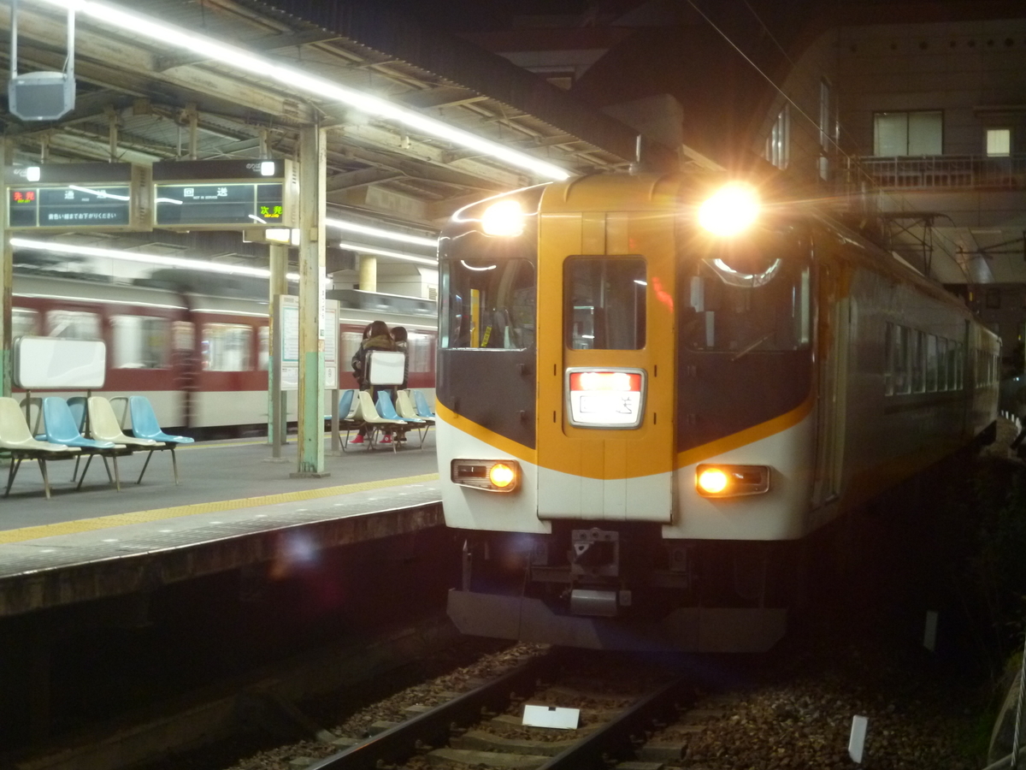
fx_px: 1867
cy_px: 385
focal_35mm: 63
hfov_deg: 30.7
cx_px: 513
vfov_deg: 23.3
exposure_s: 1/6
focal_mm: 11.2
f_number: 4.7
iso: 400
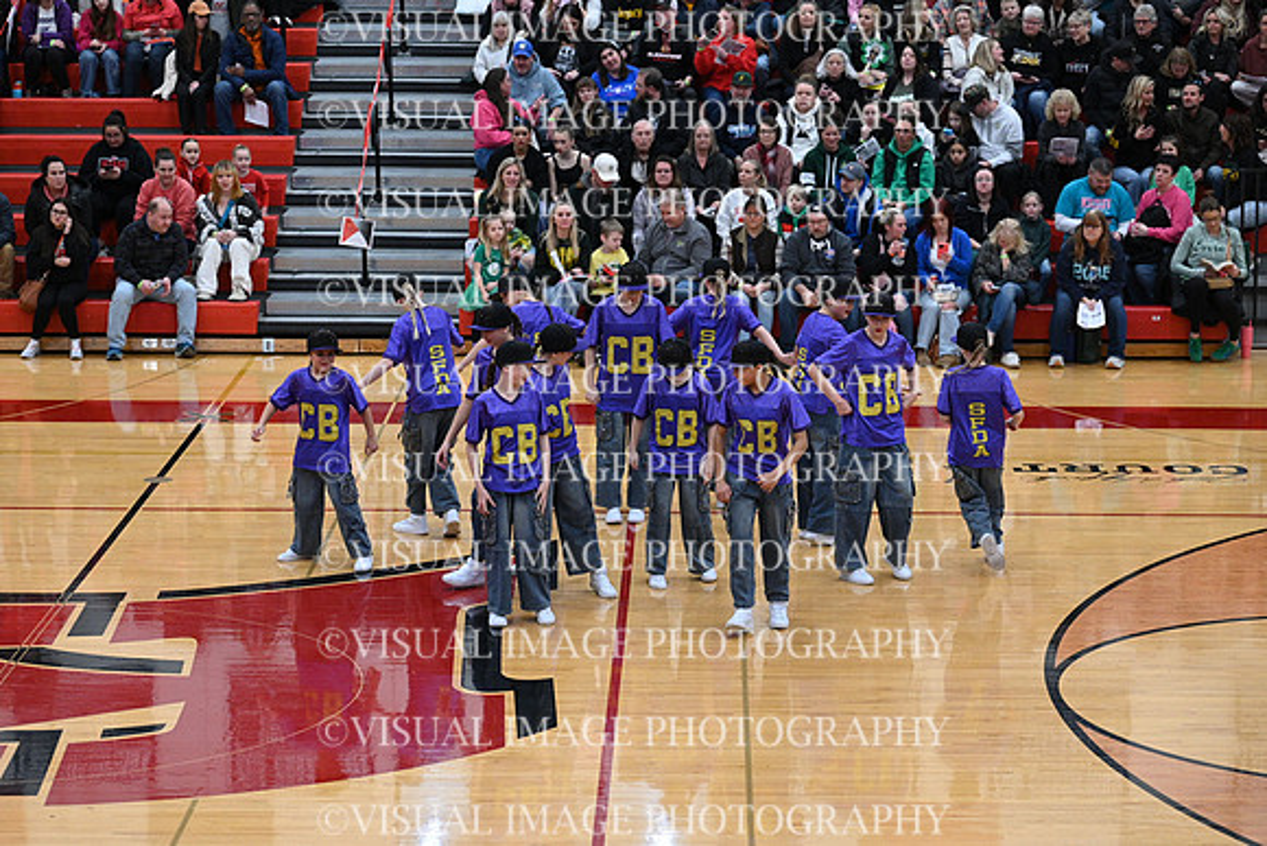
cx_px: 634
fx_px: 3591
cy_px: 423
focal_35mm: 102
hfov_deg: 20.0
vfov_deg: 13.4
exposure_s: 1/400
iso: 4000
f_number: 3.5
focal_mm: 102
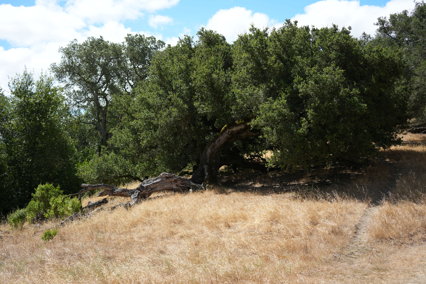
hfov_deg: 39.6
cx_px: 213
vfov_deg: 27.0
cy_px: 142
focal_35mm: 50
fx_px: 592
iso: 250
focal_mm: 50
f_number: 4.5
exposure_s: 1/1000
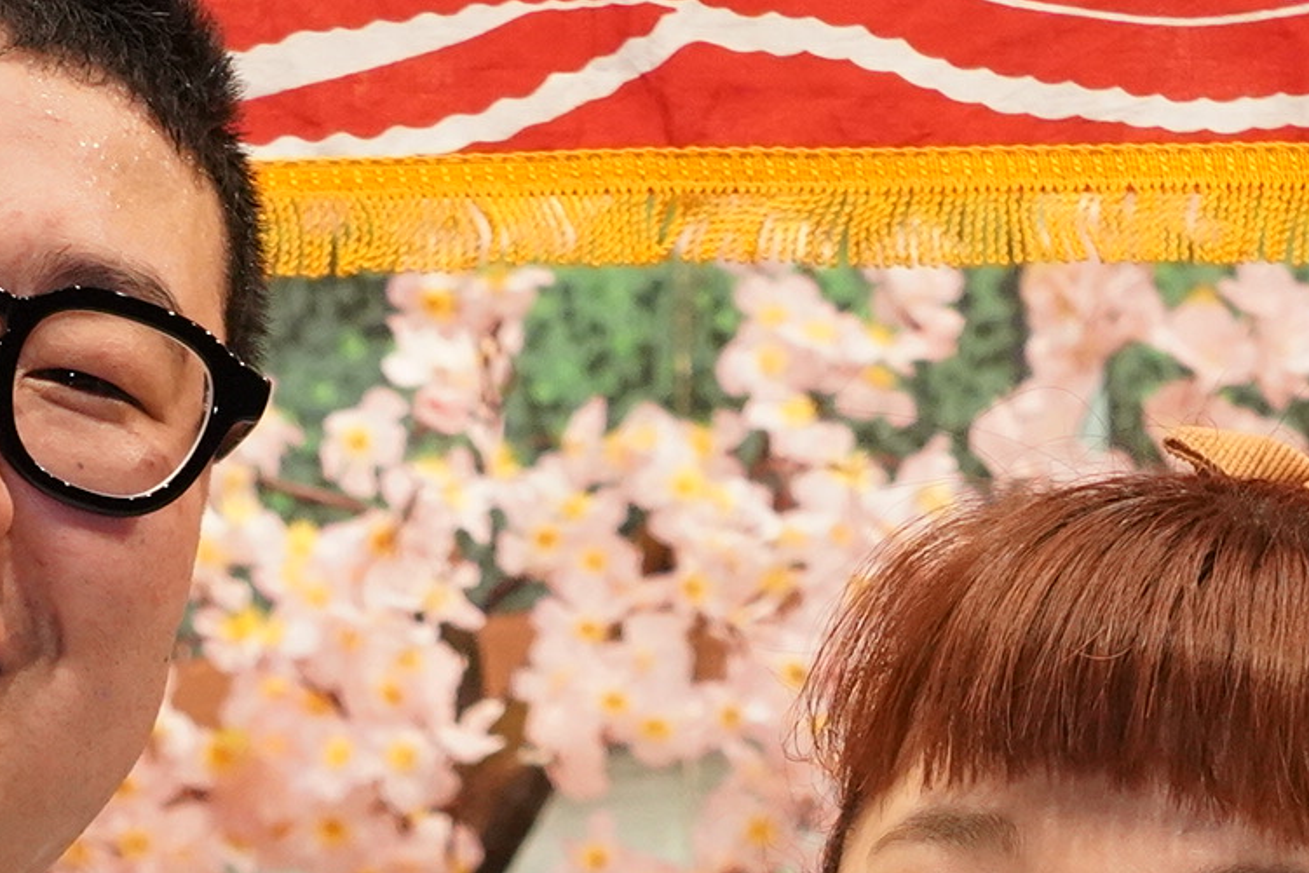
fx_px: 8291
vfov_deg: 6.0
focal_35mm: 228
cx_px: 560
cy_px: 1366
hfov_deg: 9.0
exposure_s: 1/125
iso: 3200
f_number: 6.3
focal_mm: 43
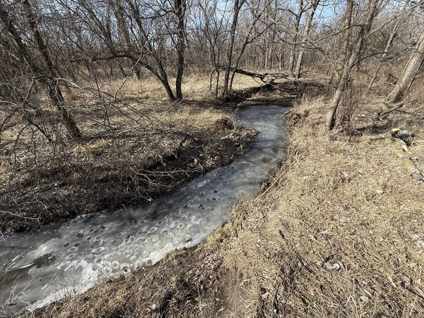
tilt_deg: -29.8
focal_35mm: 14
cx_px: 212
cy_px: 159
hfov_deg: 102.1
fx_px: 171
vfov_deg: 85.7
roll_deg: +1.3
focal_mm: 2.22
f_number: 2.2
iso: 50
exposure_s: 1/607
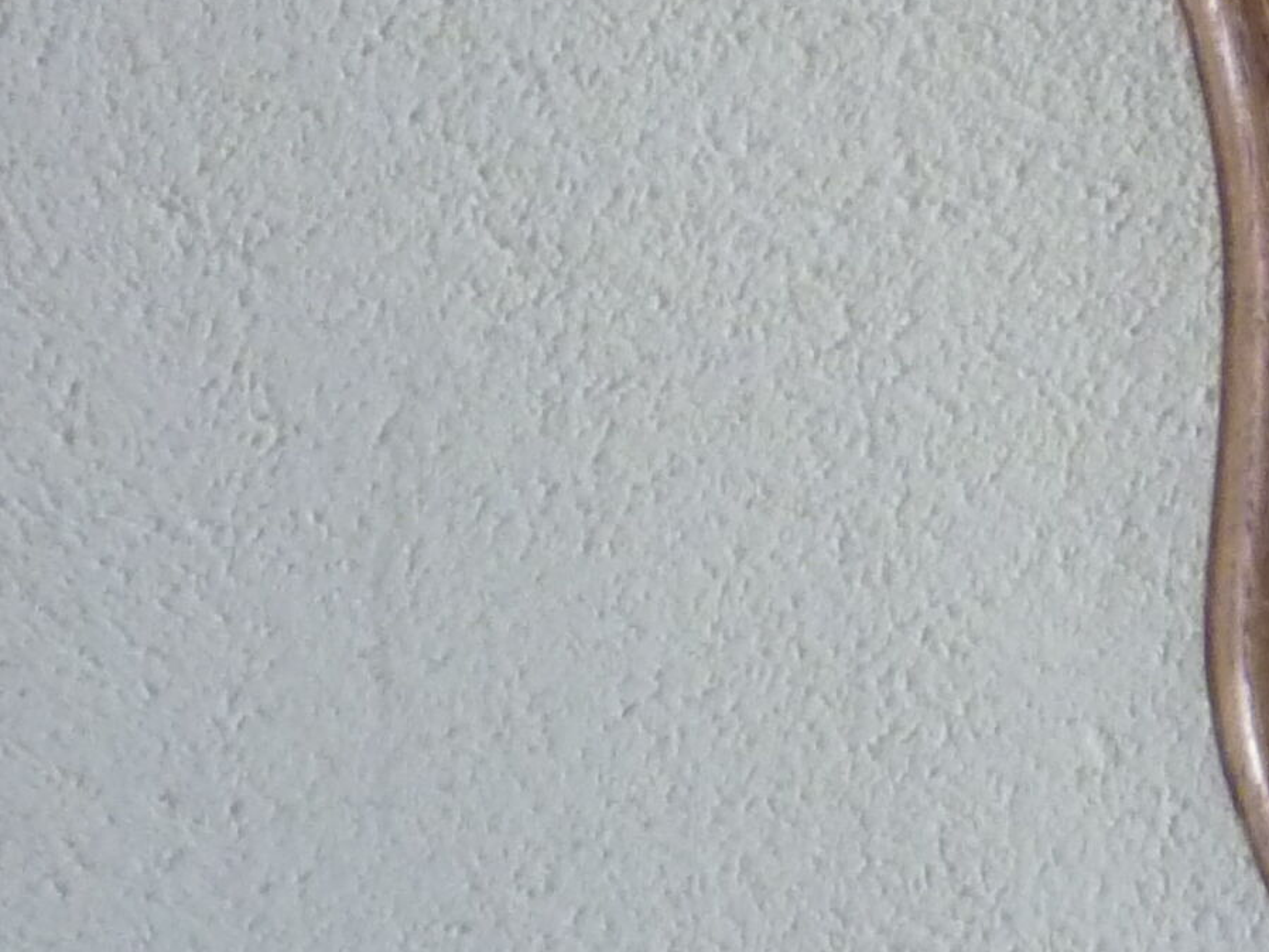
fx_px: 4914
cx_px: 2453
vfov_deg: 11.1
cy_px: 309
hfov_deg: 13.0
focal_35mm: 134
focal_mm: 5.5
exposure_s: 1/30
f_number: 2.8
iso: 320
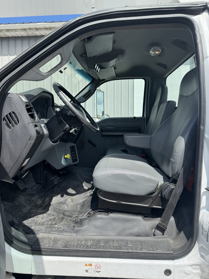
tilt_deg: -1.7
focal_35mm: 24
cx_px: 104
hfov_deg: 56.8
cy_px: 140
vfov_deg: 71.6
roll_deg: +1.5
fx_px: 193
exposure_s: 1/2252
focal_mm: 6.76
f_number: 1.78
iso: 80
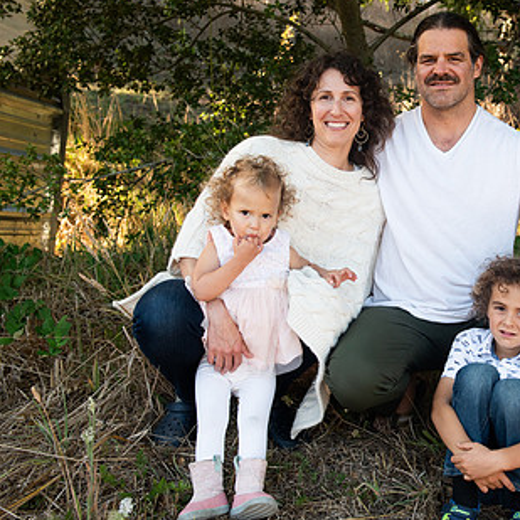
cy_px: 262
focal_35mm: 51
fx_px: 867
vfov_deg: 33.4
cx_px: 417
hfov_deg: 32.5
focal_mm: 32
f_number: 4
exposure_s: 1/640
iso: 640
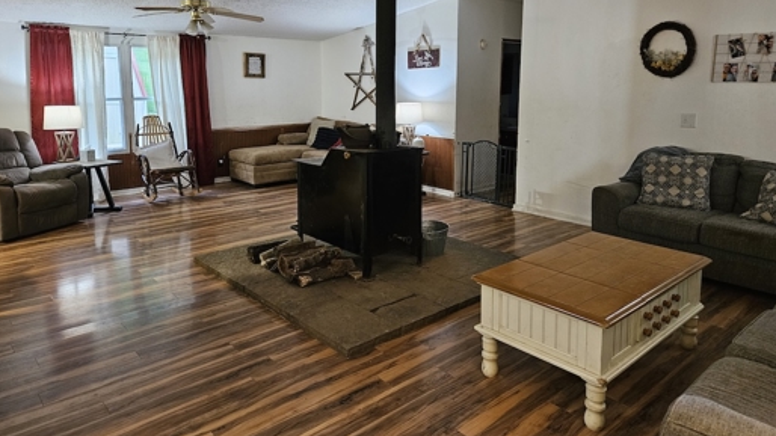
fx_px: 535
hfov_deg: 71.9
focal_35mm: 26
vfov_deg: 43.6
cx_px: 393
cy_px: 139
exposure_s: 1/60
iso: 500
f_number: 1.8
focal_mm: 5.4
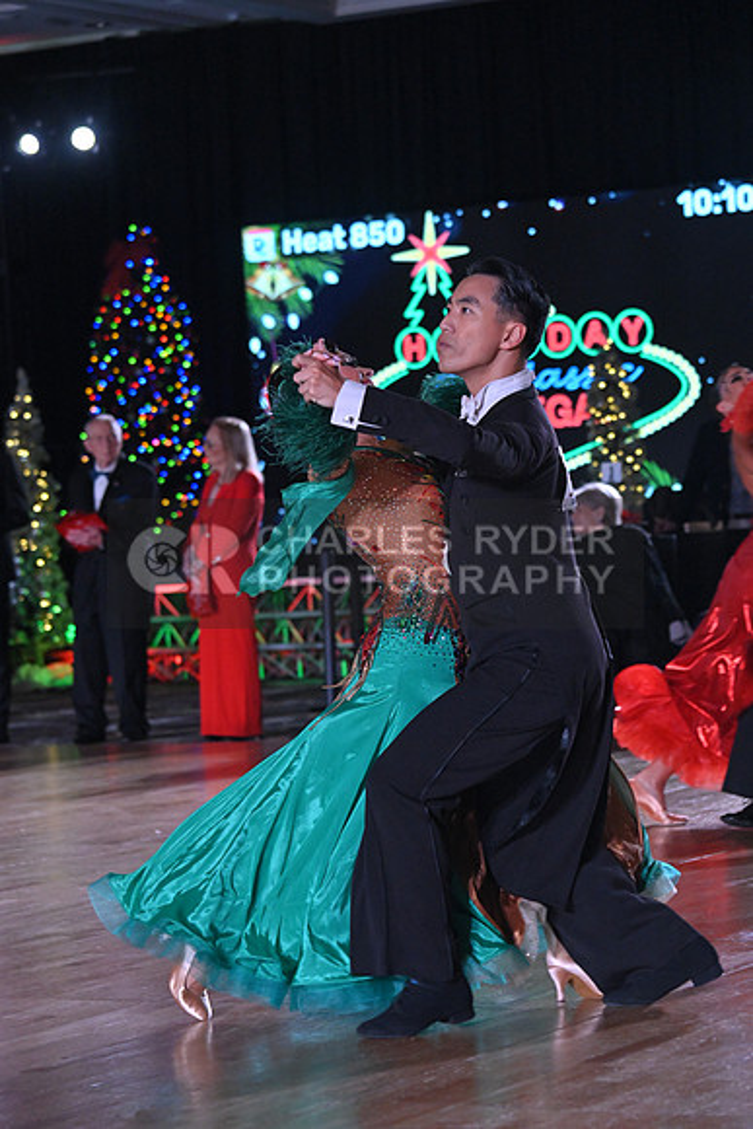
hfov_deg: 11.4
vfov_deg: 17.1
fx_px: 3762
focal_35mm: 120
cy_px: 564
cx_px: 376
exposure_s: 1/400
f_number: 5.6
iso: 4000
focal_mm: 120
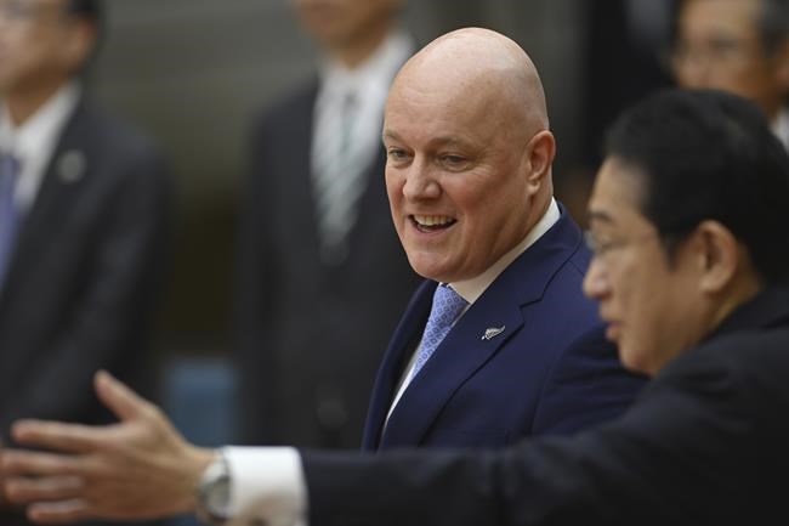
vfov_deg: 4.6
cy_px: 263
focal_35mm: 300
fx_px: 6573
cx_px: 394
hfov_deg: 6.9
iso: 1250
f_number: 2.8
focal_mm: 300
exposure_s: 1/500
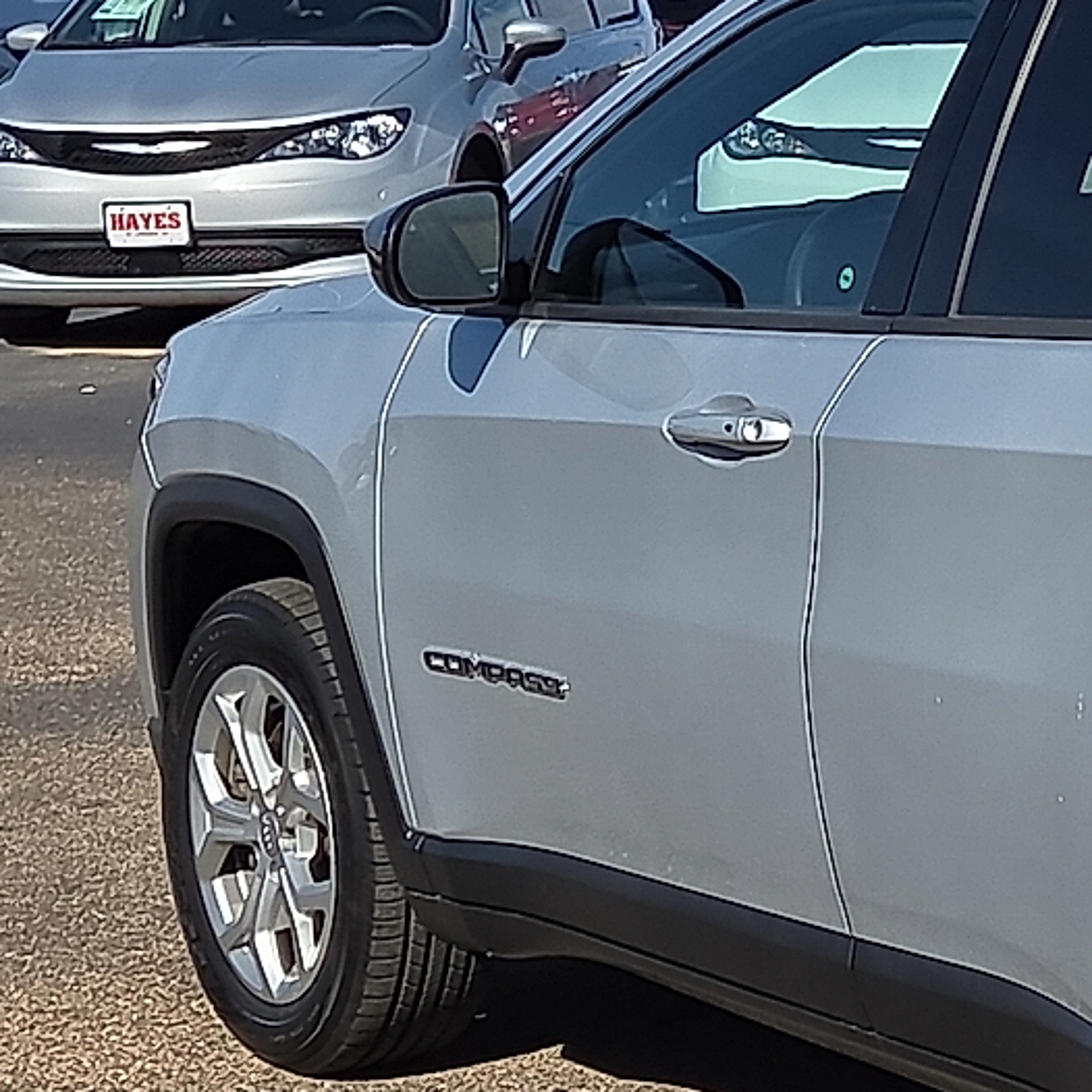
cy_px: 612
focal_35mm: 113
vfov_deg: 15.4
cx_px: 1601
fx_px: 4033
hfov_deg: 14.5
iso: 25
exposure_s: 1/2500
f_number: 1.8
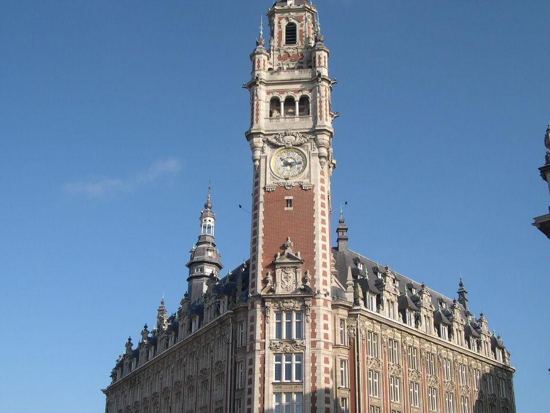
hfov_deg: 44.8
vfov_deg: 34.3
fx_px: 667
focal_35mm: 42
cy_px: 223
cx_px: 271
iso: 100
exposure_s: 1/194
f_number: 7.6
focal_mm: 8
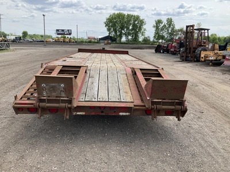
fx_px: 193
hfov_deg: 61.7
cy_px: 86
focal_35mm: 29
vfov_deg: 48.2
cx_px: 115
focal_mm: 3
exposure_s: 1/997
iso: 25
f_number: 1.8
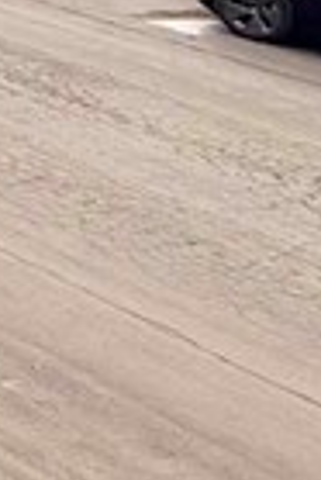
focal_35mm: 107
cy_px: -266
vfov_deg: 17.0
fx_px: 1427
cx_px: -1156
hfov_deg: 7.0
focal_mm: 2.22
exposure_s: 1/1698
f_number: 2.2
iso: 64
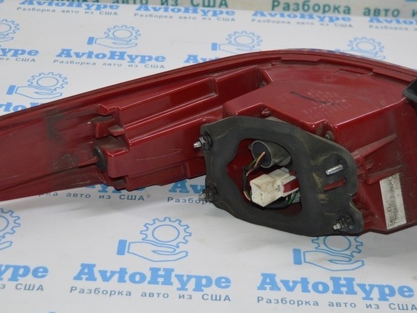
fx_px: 892
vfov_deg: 19.9
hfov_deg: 26.3
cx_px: 192
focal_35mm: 74
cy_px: 138
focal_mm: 30
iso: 400
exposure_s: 1/100
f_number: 4.2
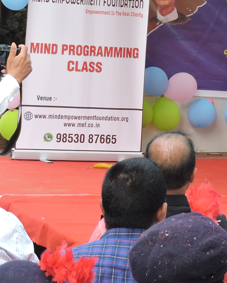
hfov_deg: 8.1
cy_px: 59
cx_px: 361
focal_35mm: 186
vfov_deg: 10.4
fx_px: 1562
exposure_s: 1/30
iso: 110
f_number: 4.2
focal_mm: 10.7
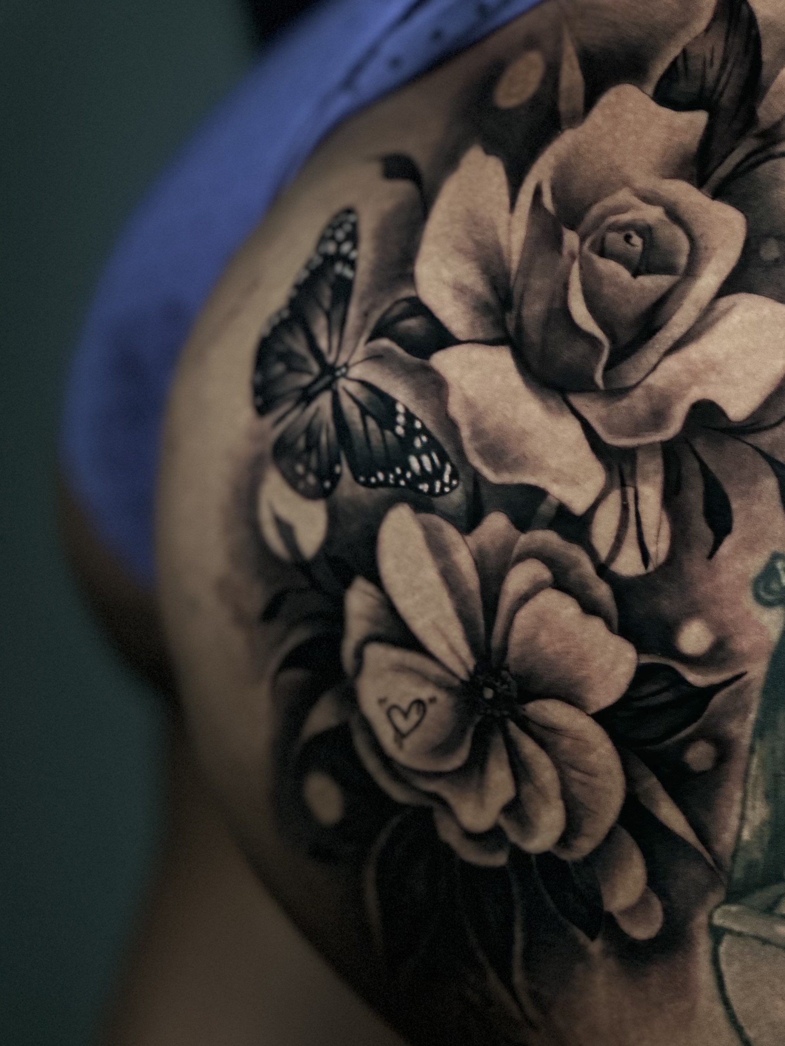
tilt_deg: -3.7
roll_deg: -13.0
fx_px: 3446
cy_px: 562
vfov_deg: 17.3
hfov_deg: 13.0
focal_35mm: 114
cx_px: 484
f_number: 2.8
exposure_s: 1/27
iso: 400
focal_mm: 9
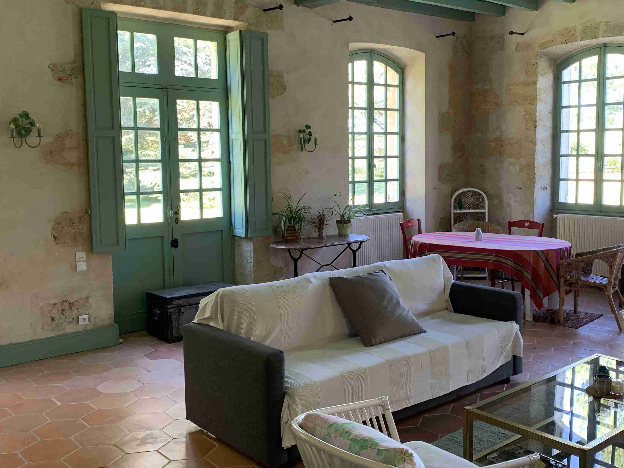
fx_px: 667
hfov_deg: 50.0
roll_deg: +0.4
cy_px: 225
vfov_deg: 38.7
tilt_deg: -7.3
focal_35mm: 37
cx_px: 350
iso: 125
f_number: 1.8
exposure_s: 1/60
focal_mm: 4.25
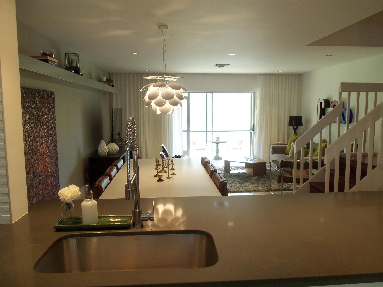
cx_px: 192
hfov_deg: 61.7
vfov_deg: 48.2
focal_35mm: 29
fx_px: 321
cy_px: 144
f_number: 3.4
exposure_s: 1/30
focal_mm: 5.2
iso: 160
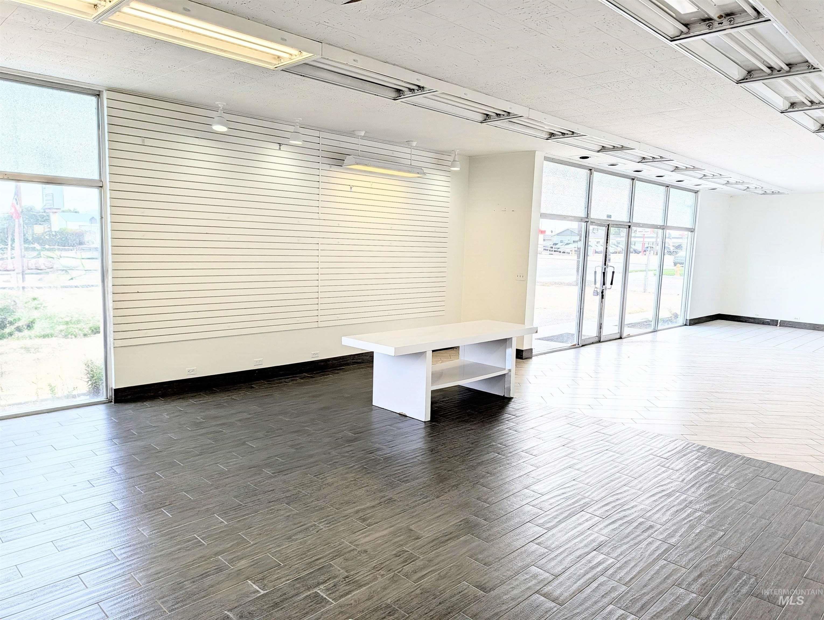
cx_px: 412
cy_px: 310
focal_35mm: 24
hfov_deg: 71.5
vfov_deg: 56.9
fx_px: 572
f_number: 1.68
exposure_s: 1/490
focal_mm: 6.9
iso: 20
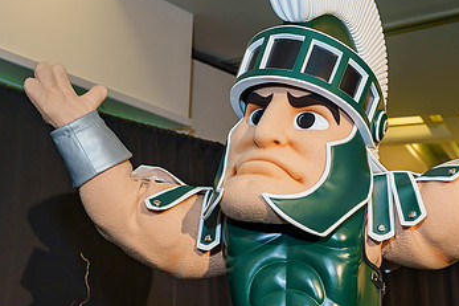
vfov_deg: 16.8
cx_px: 302
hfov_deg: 25.0
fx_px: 1032
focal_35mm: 81
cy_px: 190
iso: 320
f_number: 3.5
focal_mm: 35
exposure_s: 1/125
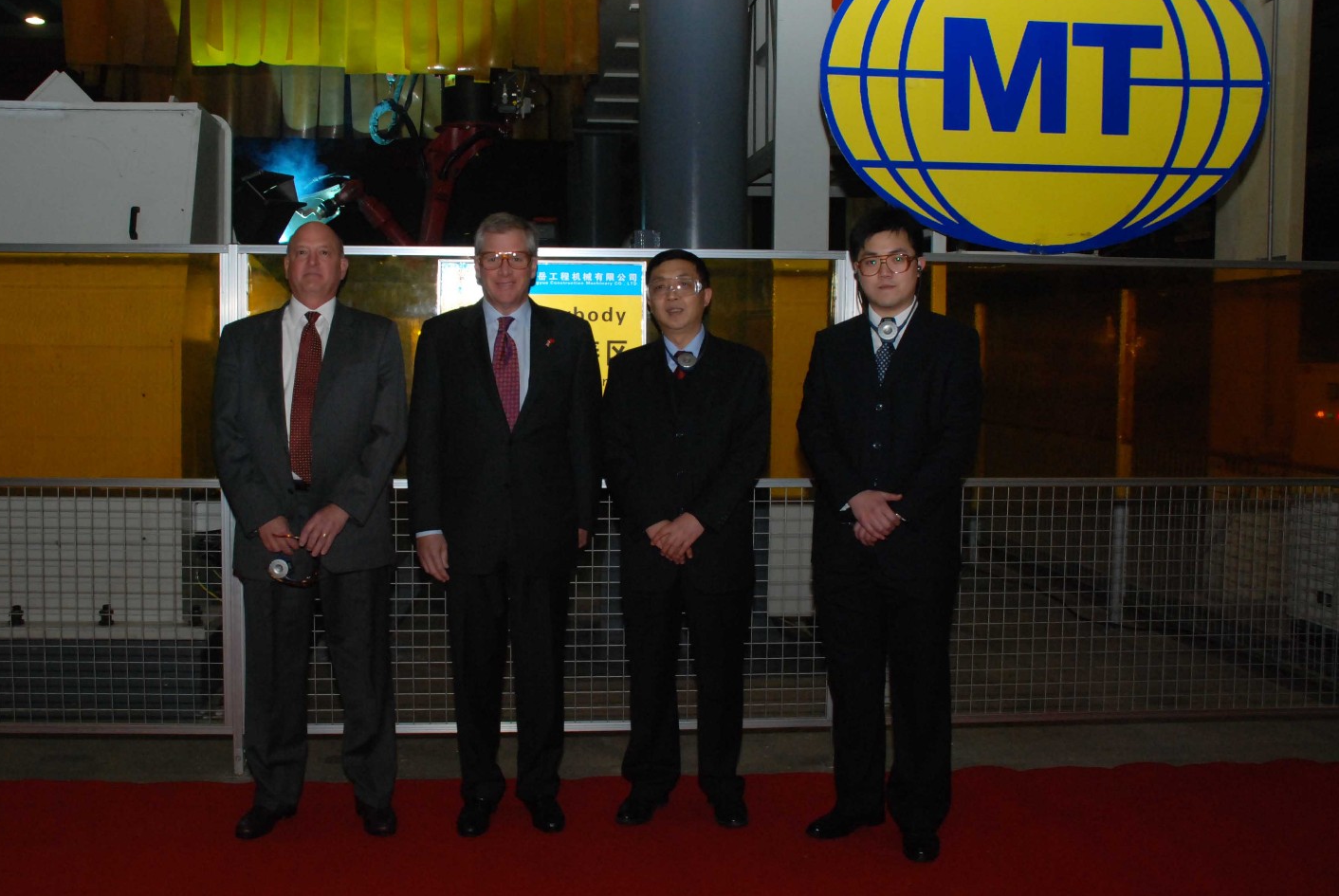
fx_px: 1266
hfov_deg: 55.6
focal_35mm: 34
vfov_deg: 39.0
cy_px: 420
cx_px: 581
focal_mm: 20
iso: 800
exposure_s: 1/60
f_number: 7.1
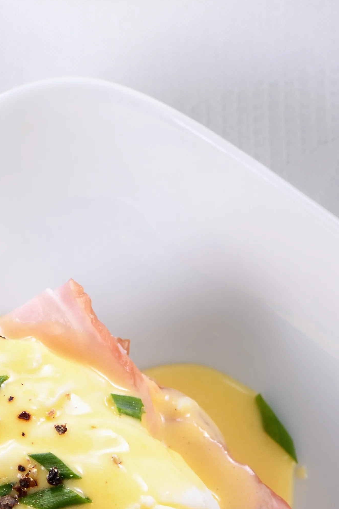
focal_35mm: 434
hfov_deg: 3.2
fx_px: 6128
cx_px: 429
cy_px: 462
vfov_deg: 4.7
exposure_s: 1/60
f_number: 8
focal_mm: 105
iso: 64
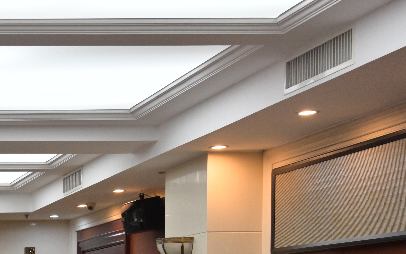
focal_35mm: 103
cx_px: -170
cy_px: 388
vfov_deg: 12.1
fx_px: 1140
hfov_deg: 18.3
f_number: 6.3
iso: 1250
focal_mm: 35
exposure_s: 1/100
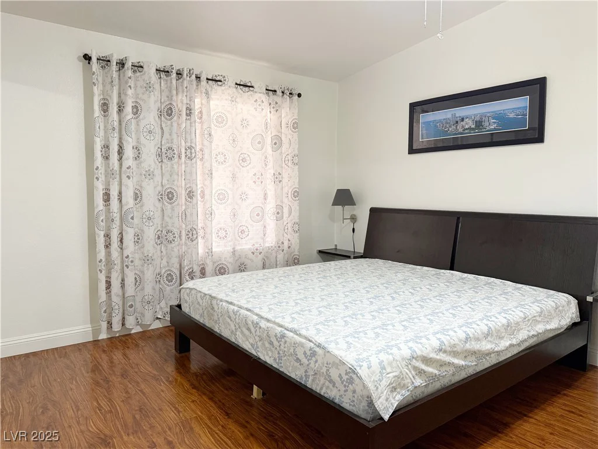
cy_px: 224
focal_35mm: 24
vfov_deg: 56.8
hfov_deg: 71.6
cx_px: 299
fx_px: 415
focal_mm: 6.76
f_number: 1.78
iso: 250
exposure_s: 1/60
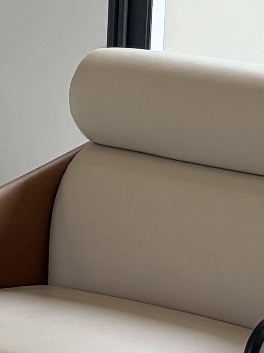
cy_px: 228
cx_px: -318
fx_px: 2288
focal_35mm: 225
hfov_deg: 6.4
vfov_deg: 8.8
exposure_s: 1/274
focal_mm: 6.76
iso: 64
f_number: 1.78
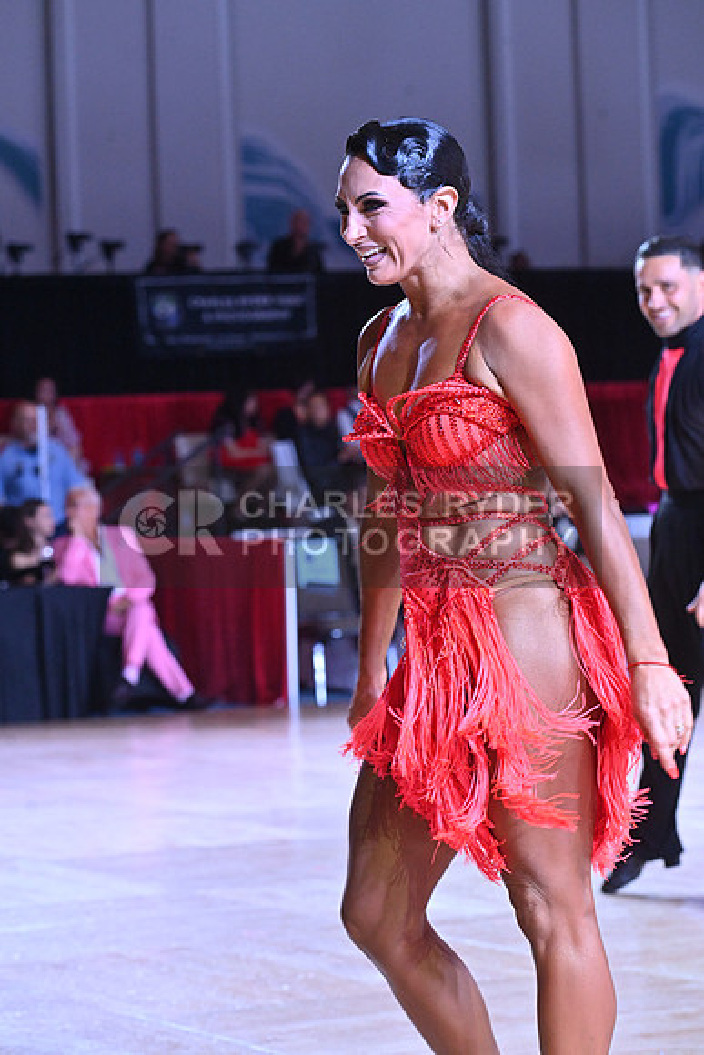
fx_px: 3518
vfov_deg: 17.1
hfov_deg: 11.4
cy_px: 528
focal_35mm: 120
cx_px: 352
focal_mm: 120
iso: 4000
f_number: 7.1
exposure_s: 1/400
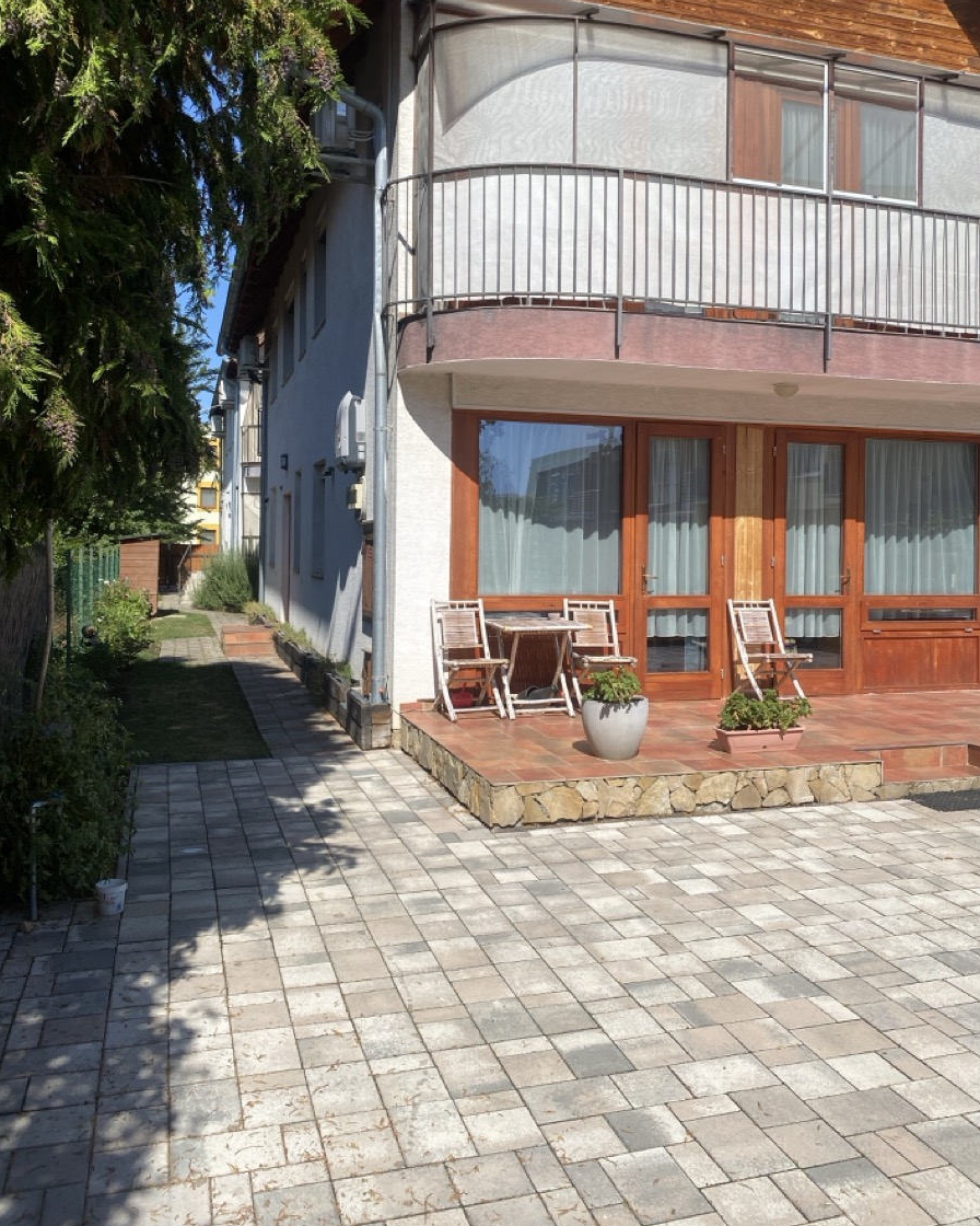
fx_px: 1051
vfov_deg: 60.3
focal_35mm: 29
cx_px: 505
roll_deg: -0.5
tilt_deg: +1.1
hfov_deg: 50.0
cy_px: 550
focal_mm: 4.25
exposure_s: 1/3984
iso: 32
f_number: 1.8
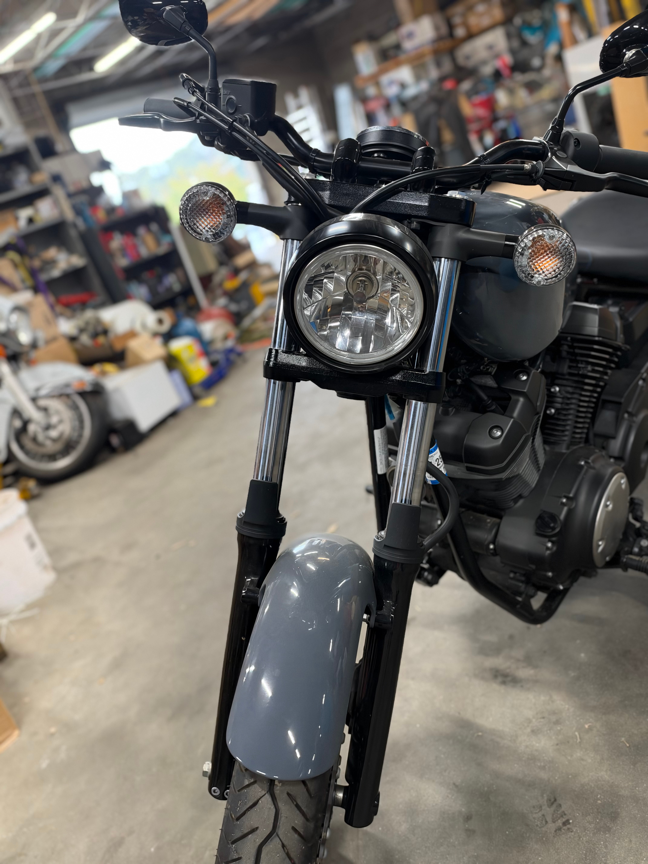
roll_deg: +21.6
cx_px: 324
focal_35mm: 28
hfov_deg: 49.7
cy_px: 432
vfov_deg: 63.4
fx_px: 699
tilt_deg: -18.9
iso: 200
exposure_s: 1/60
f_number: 1.48
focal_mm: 6.93
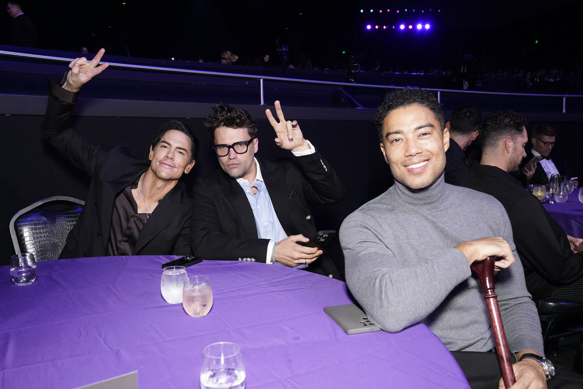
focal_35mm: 31
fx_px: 502
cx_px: 292
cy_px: 194
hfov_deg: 60.3
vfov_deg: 42.3
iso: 6400
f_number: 7.1
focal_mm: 31
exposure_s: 1/320
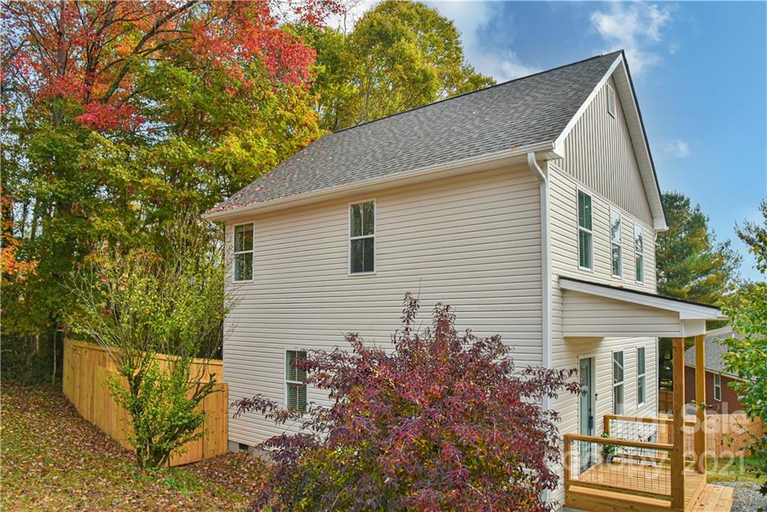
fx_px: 511
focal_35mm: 24
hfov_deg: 73.7
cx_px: 384
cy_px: 256
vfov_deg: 53.1
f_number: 9
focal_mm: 24
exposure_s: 1/320
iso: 1600
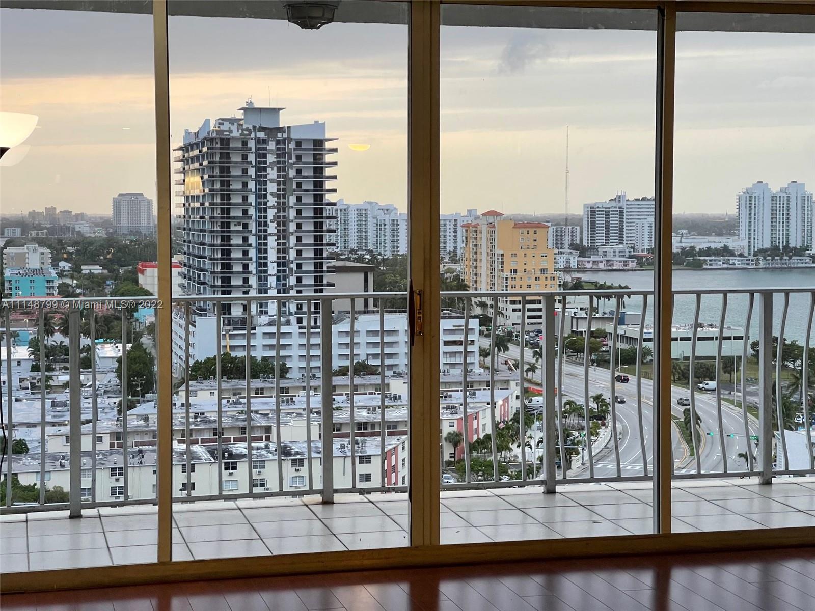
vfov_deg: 22.9
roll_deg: -0.1
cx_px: 408
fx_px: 1507
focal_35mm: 64
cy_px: 306
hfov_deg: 30.3
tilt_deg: -3.6
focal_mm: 7.5
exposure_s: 1/60
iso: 100
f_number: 2.2
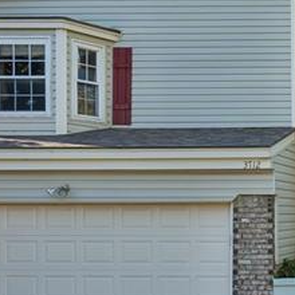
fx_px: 685
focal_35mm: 71
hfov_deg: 20.4
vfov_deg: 24.1
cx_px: 457
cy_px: 215
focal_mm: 18
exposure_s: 1/125
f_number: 8
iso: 200
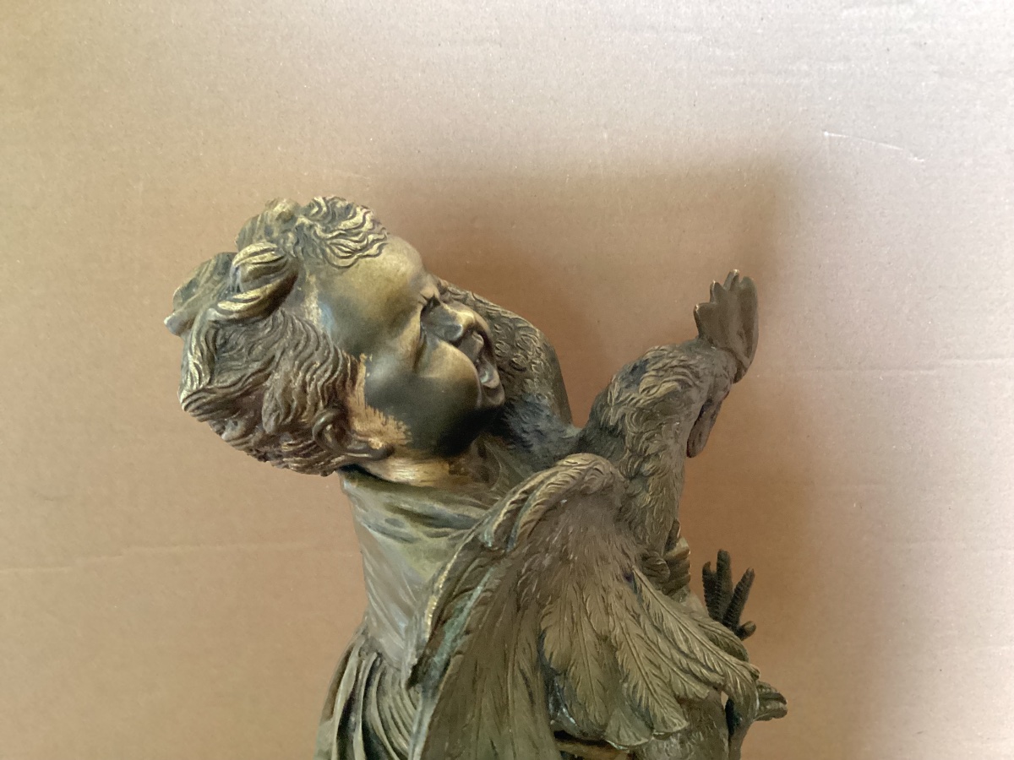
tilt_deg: -24.0
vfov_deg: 45.4
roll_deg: -3.1
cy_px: 380
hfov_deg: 58.4
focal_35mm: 31
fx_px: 908
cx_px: 507
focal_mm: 3.3
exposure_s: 1/25
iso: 500
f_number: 2.4
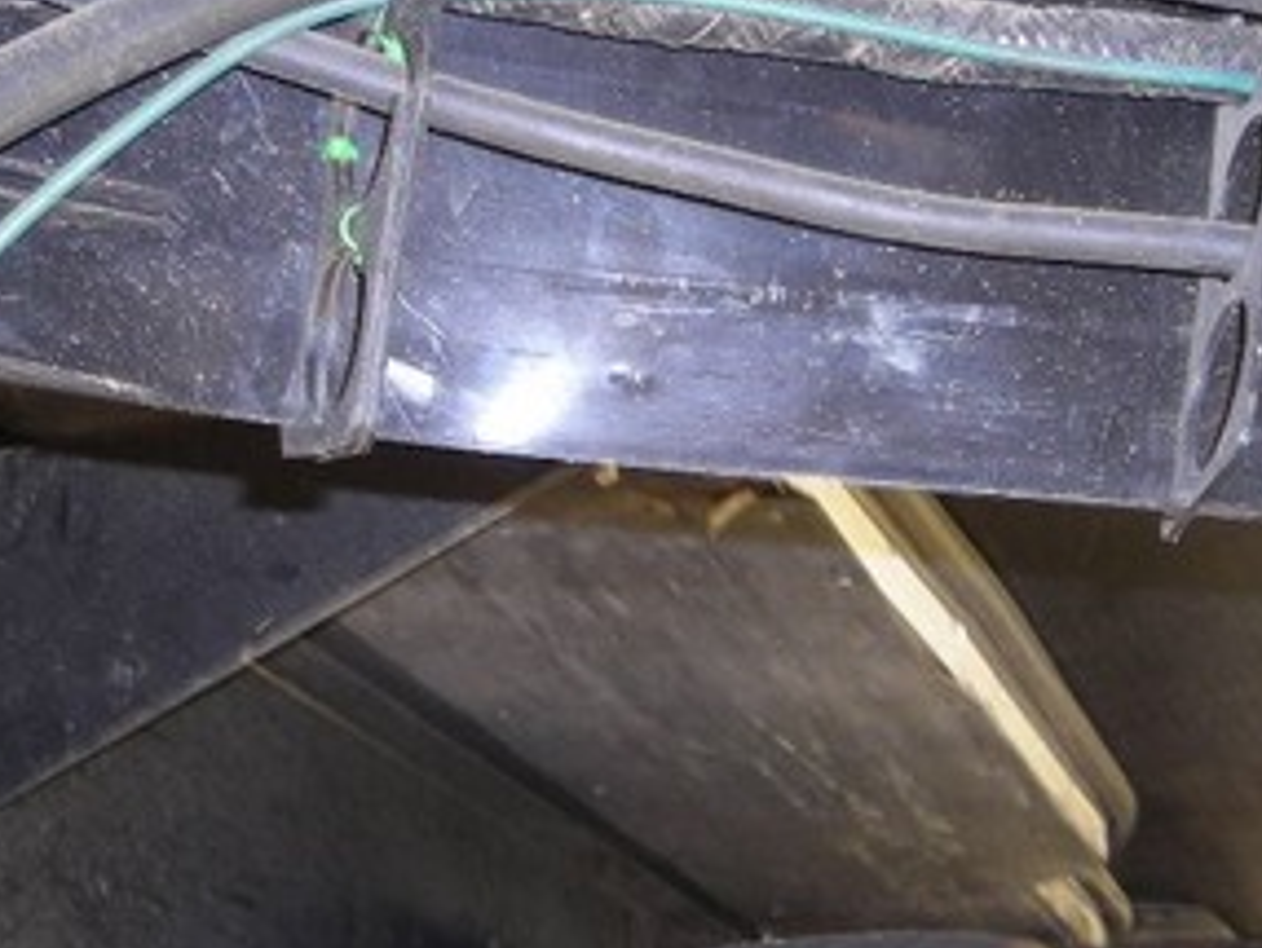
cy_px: 317
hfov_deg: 23.0
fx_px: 3101
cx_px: 494
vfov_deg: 17.3
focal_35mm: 85
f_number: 3.2
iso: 64
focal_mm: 6.3
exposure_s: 1/60
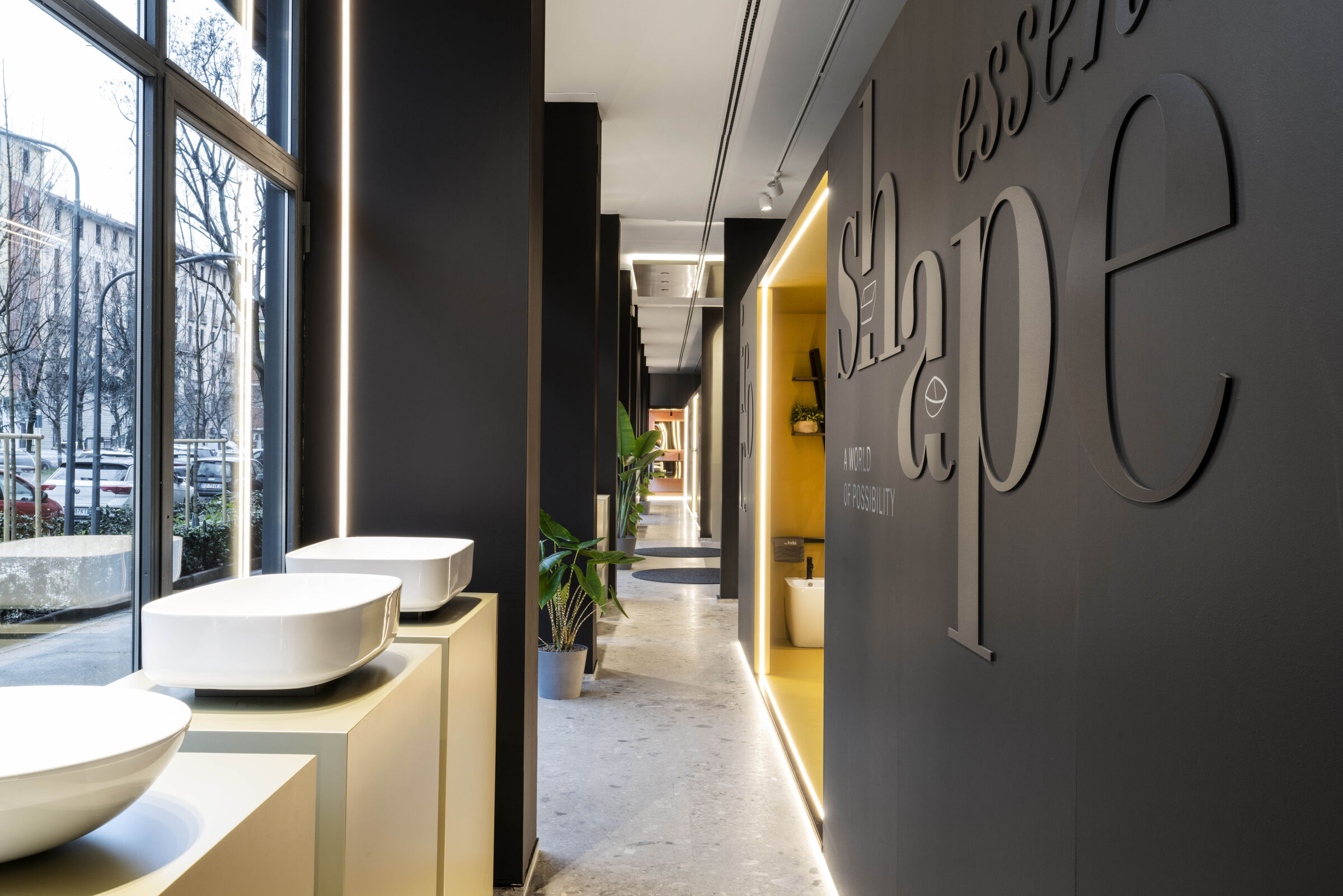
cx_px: 672
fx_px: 1119
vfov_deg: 43.6
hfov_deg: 61.9
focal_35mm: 30
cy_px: 448
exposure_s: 1/1.25
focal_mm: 30
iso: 200
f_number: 18
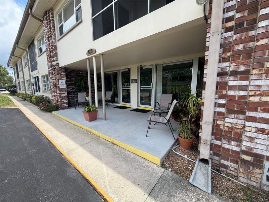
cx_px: 134
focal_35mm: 14
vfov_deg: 85.7
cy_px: 101
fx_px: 109
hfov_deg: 102.1
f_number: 2.2
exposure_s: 1/631
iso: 40
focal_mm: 2.22
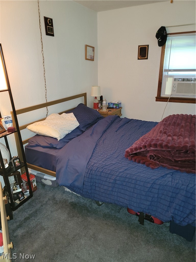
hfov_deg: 56.8
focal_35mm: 24
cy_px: 131
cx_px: 98
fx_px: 181
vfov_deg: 71.6
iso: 125
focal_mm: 6.7
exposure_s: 1/9.99
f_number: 1.8
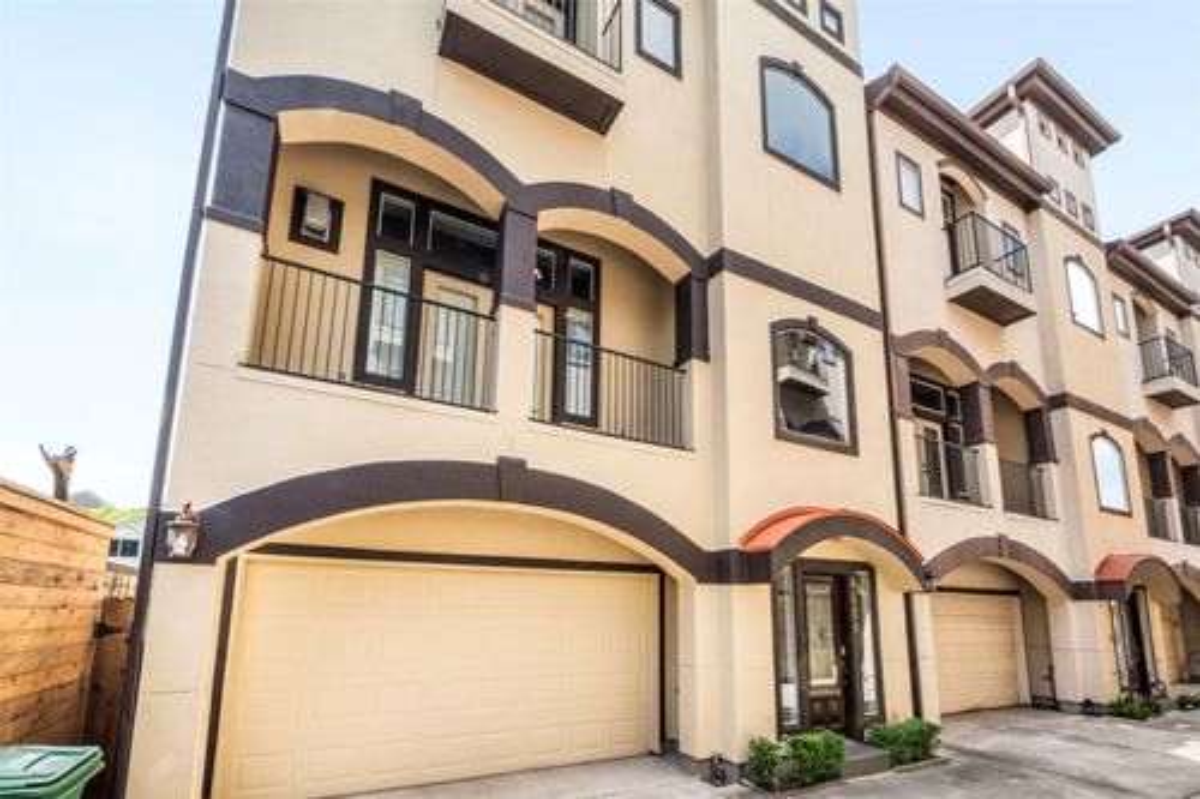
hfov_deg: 112.6
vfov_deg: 90.0
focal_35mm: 12
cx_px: 600
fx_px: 400
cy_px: 400
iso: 800
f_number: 9
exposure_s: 1/50
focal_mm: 12
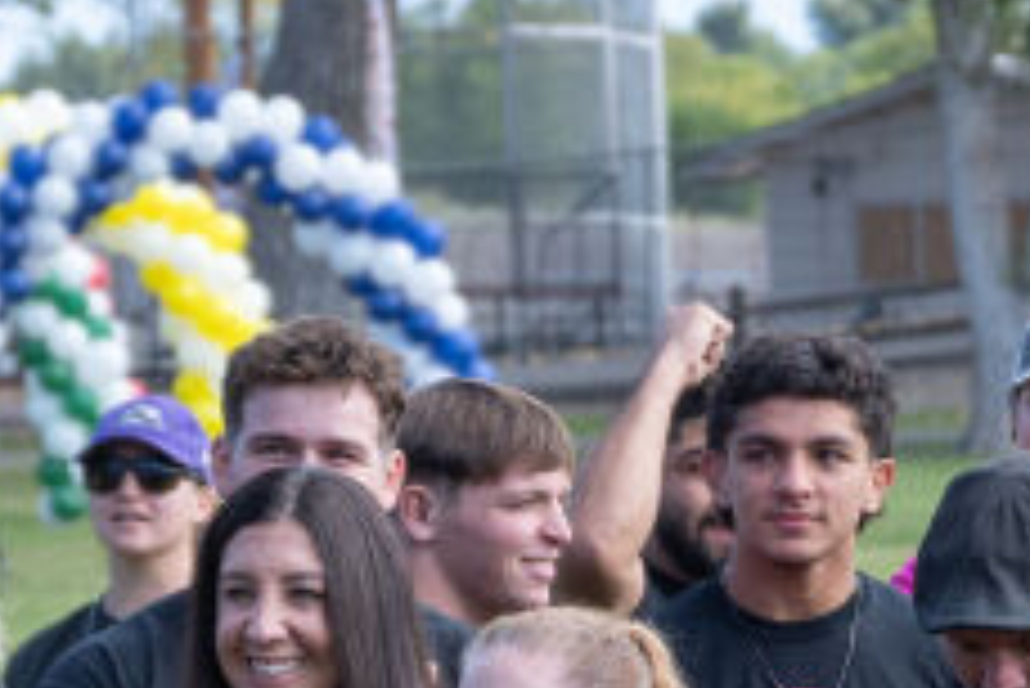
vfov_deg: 2.8
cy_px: 881
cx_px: 1601
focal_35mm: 497
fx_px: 14228
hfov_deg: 4.1
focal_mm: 95
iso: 560
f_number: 6.3
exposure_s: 1/400
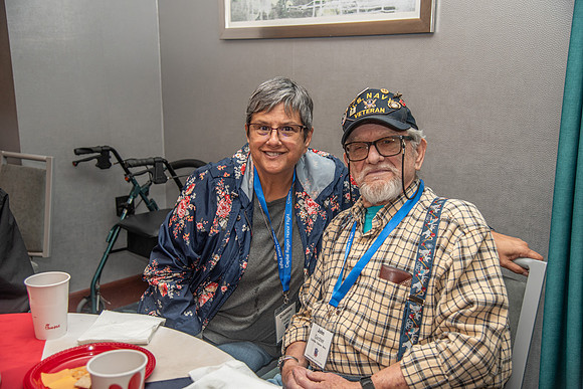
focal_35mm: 40
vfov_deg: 33.4
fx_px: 648
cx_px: 292
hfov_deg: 48.4
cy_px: 194
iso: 640
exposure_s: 1/100
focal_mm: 40
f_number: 4
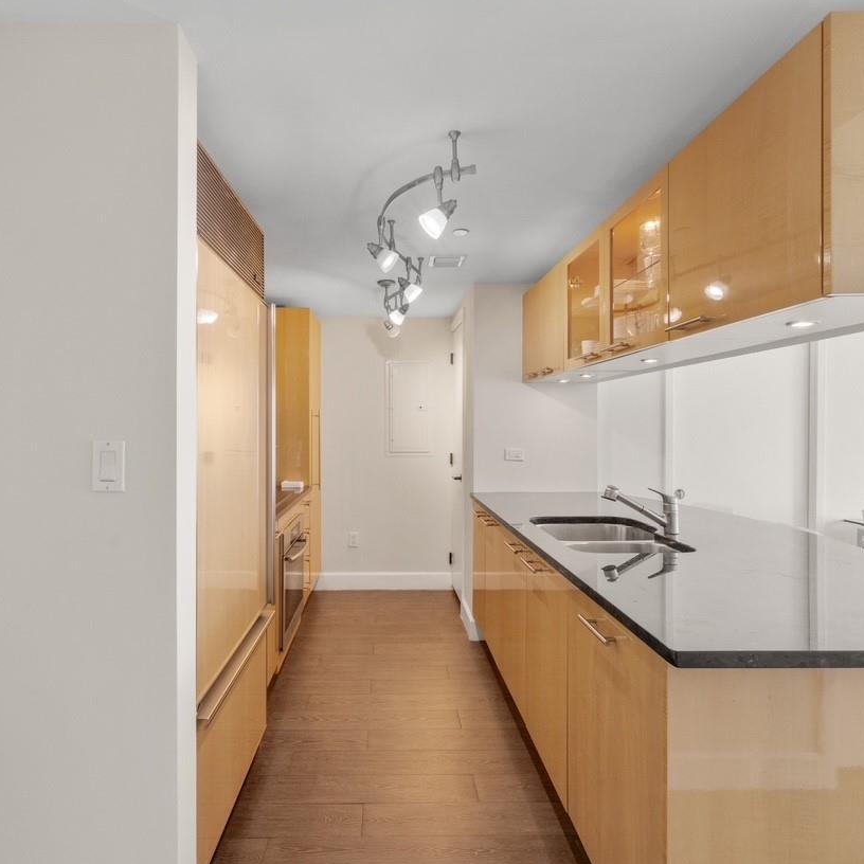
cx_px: 394
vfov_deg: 74.8
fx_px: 565
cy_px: 429
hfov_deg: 74.7
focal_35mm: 20
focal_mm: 10
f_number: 9
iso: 500
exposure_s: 1/5
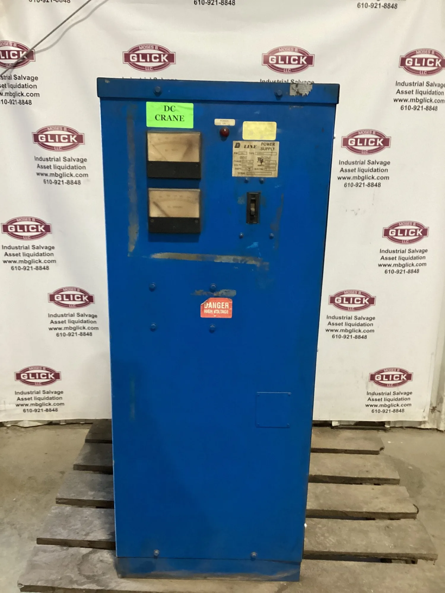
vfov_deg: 58.4
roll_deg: +0.6
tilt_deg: -16.0
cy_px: 296
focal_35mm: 31
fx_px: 531
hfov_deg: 45.4
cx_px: 222
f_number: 2.4
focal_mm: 3.3
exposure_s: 1/60
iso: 320
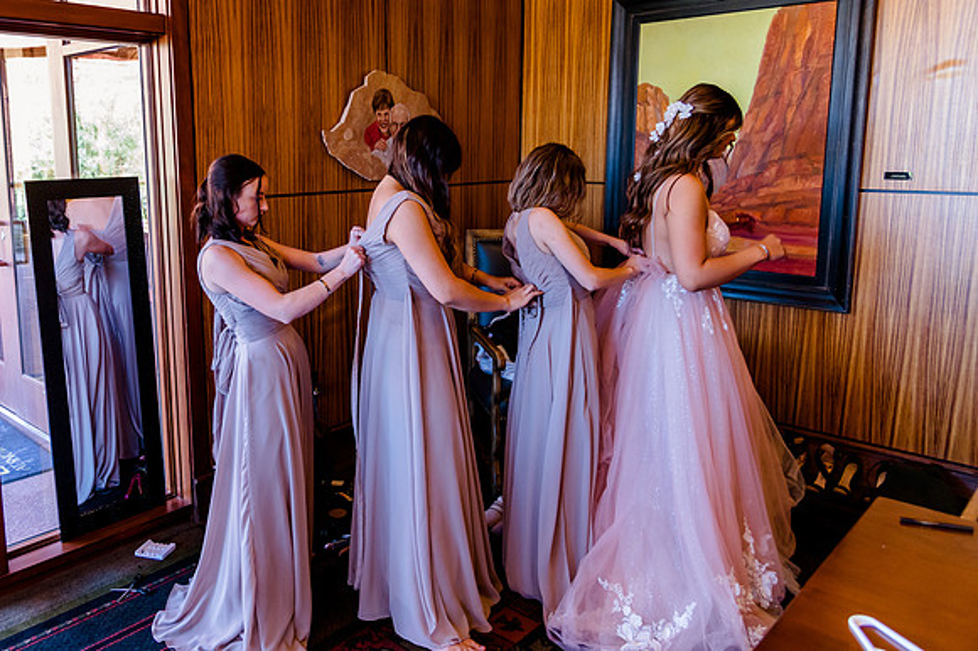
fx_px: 778
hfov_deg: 63.7
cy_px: 262
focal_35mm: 29
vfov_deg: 45.2
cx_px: 394
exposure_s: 1/160
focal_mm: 24
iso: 2500
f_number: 4
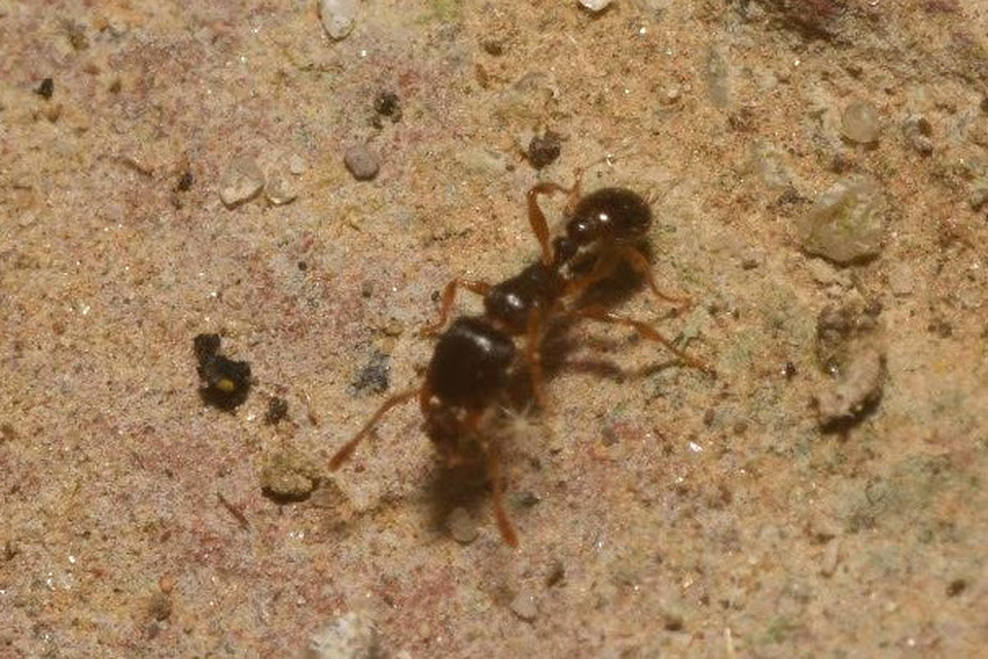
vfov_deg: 8.7
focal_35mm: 158
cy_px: 330
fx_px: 4322
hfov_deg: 13.0
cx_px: 494
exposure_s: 1/60
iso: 250
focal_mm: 105
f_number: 32
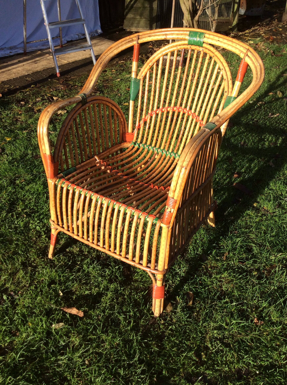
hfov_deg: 44.1
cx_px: 144
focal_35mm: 32
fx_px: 355
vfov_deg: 56.9
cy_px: 192
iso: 32
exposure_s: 1/715
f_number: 2.4
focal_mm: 3.3
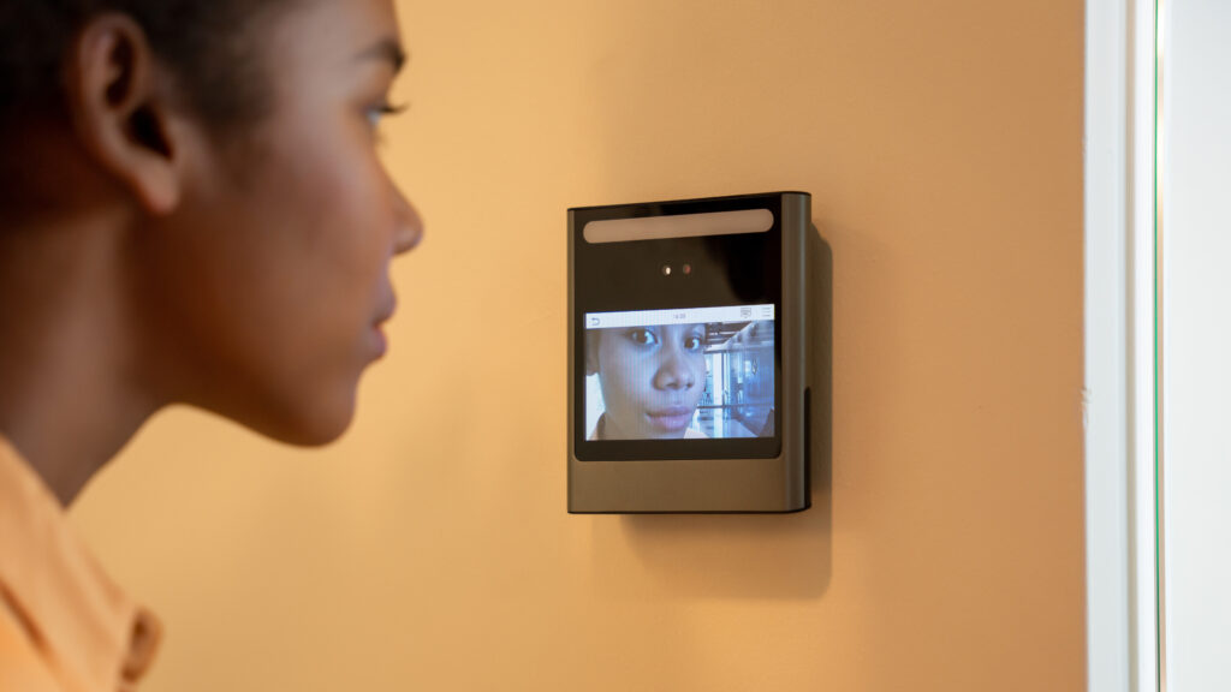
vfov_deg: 15.4
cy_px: 432
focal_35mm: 78
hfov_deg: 27.1
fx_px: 2554
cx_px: 657
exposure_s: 1/160
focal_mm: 70
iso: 320
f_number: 2.8
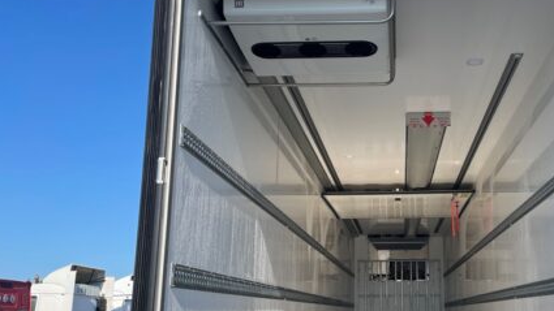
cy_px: 190
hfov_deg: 49.3
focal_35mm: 40
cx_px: 383
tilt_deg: +14.7
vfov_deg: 29.6
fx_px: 588
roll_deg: +1.8
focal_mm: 4.2
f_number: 1.6
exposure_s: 1/2451
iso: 32
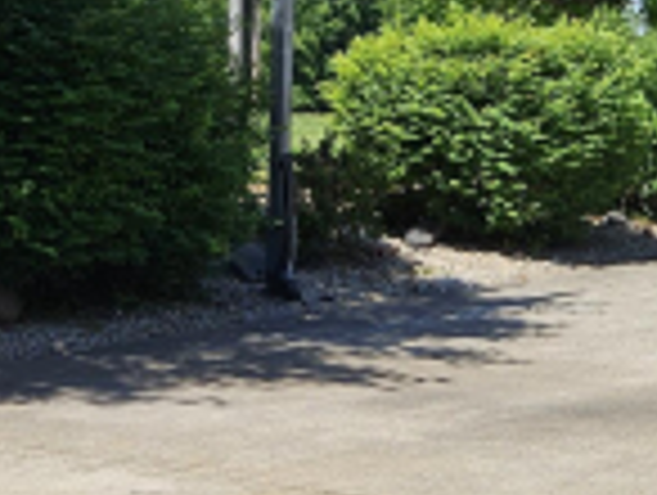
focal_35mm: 105
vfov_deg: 13.7
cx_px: 331
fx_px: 1996
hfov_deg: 18.7
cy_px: -99
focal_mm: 5.4
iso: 25
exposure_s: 1/2216
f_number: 1.8
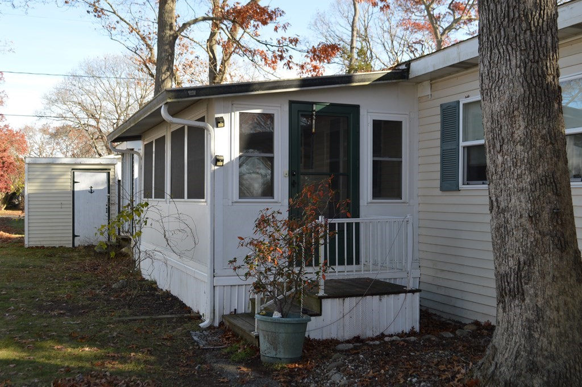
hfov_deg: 49.6
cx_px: 291
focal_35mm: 39
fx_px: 630
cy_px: 194
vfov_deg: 34.2
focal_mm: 26
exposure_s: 1/125
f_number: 5.6
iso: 125
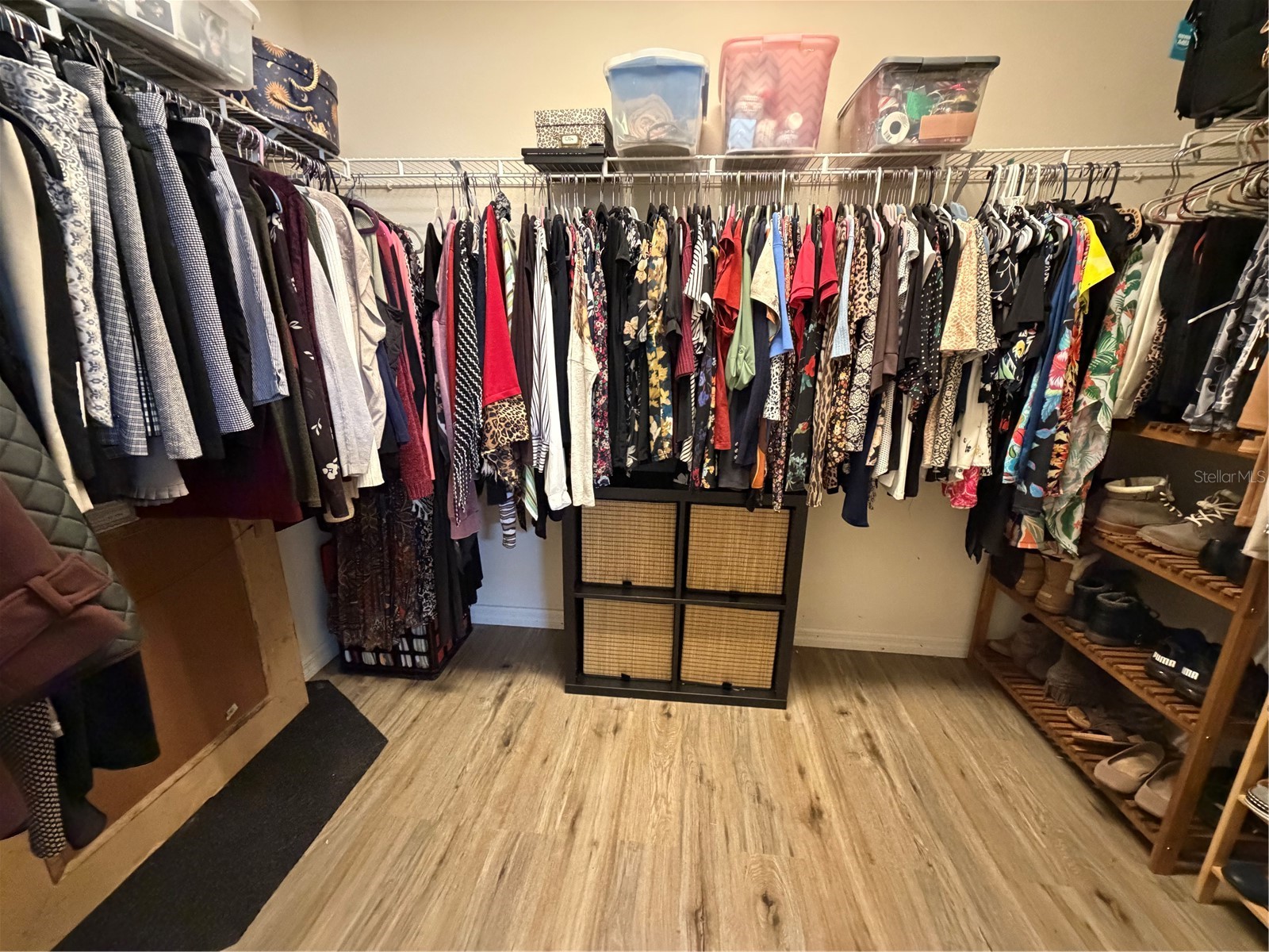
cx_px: 634
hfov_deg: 102.1
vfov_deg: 85.7
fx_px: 513
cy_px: 476
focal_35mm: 14
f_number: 2.2
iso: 1000
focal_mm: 2.22
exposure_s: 1/60
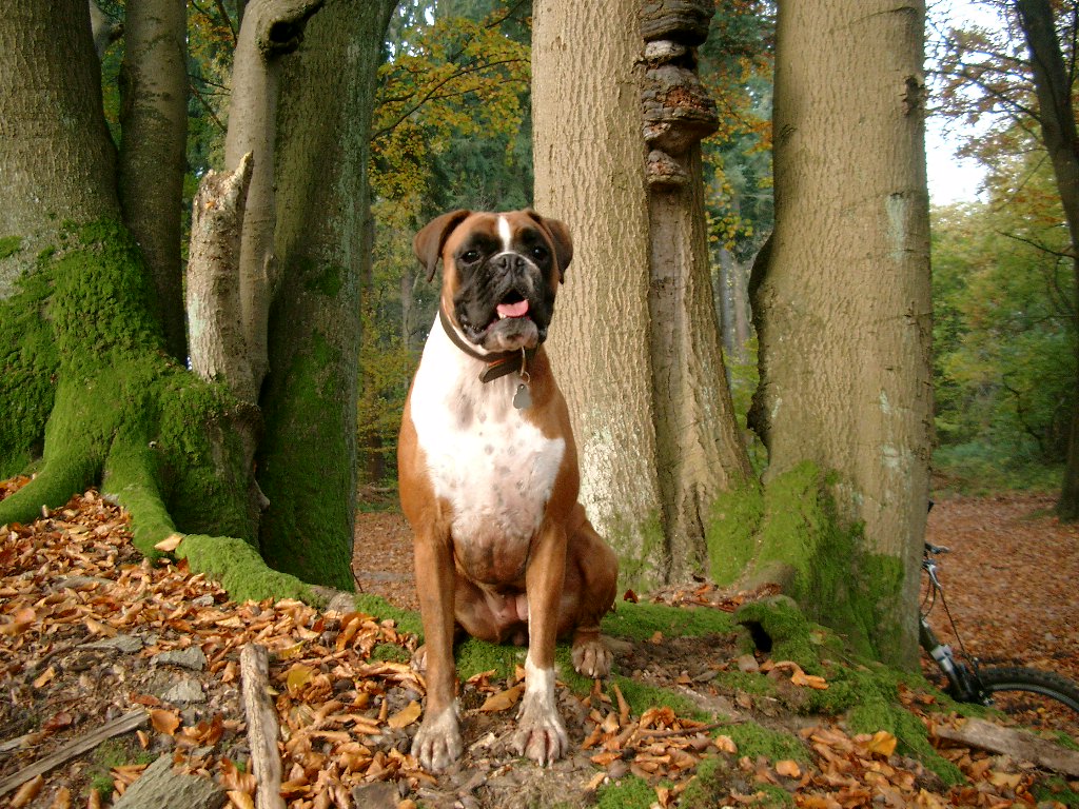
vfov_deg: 38.7
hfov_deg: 50.1
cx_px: 540
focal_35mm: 37
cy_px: 404
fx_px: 1153
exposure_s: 1/125
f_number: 2.6
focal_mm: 7.6
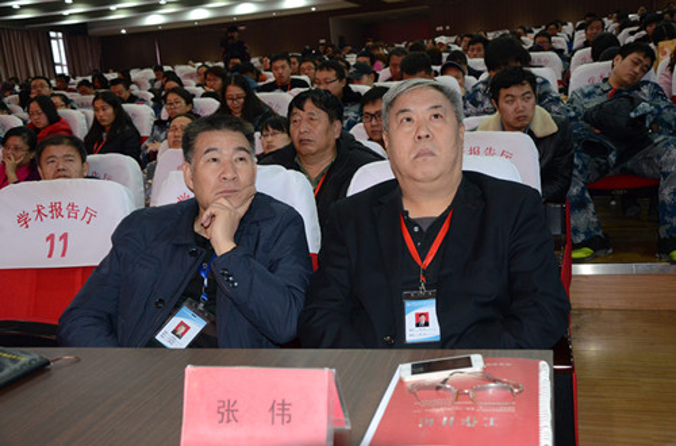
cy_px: 223
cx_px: 338
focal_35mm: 42
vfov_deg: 31.7
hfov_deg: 46.5
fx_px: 786
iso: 2000
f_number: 6.3
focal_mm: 28
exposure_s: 1/60
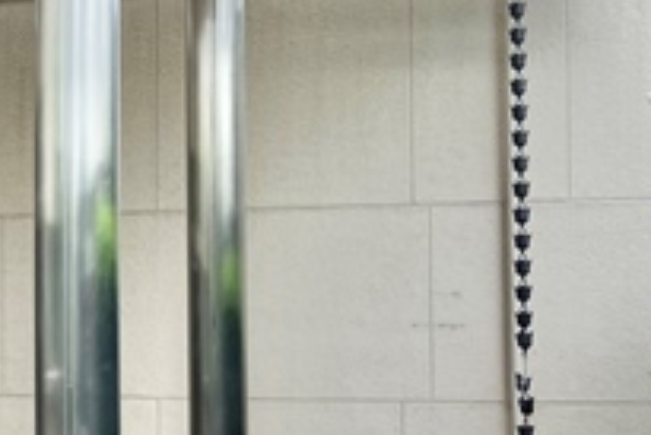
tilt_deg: +4.0
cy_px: 289
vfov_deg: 12.7
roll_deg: -0.4
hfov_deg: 17.0
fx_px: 1954
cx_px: -337
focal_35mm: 108
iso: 40
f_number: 1.8
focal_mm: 3.99
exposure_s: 1/165
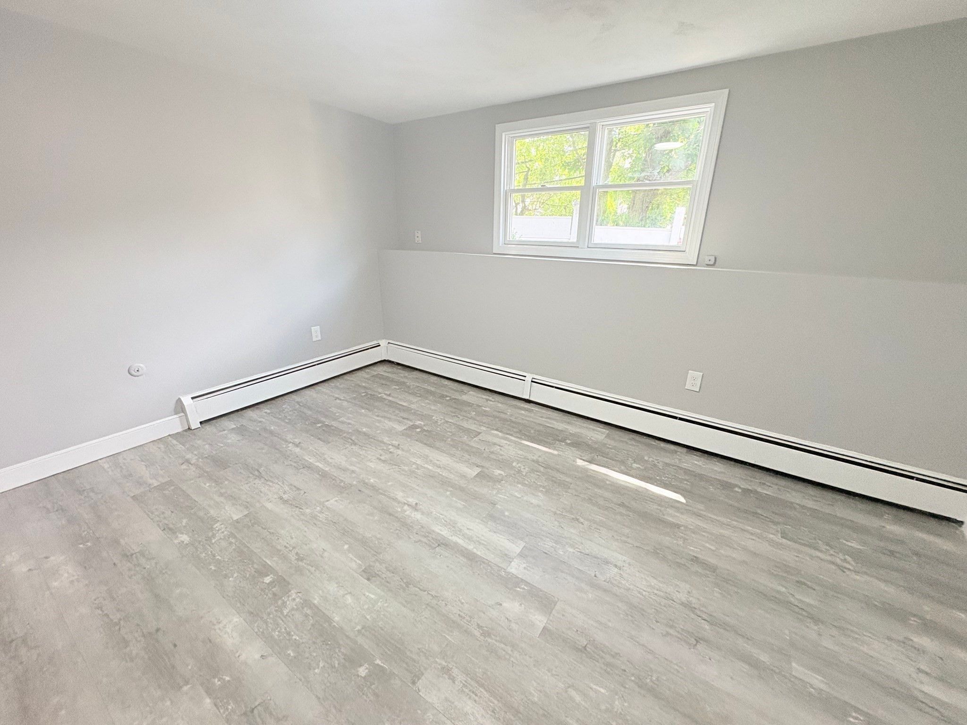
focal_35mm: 14
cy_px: 362
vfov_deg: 85.7
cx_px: 484
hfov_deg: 102.1
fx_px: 391
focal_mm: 2.22
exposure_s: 1/120
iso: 400
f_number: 2.2
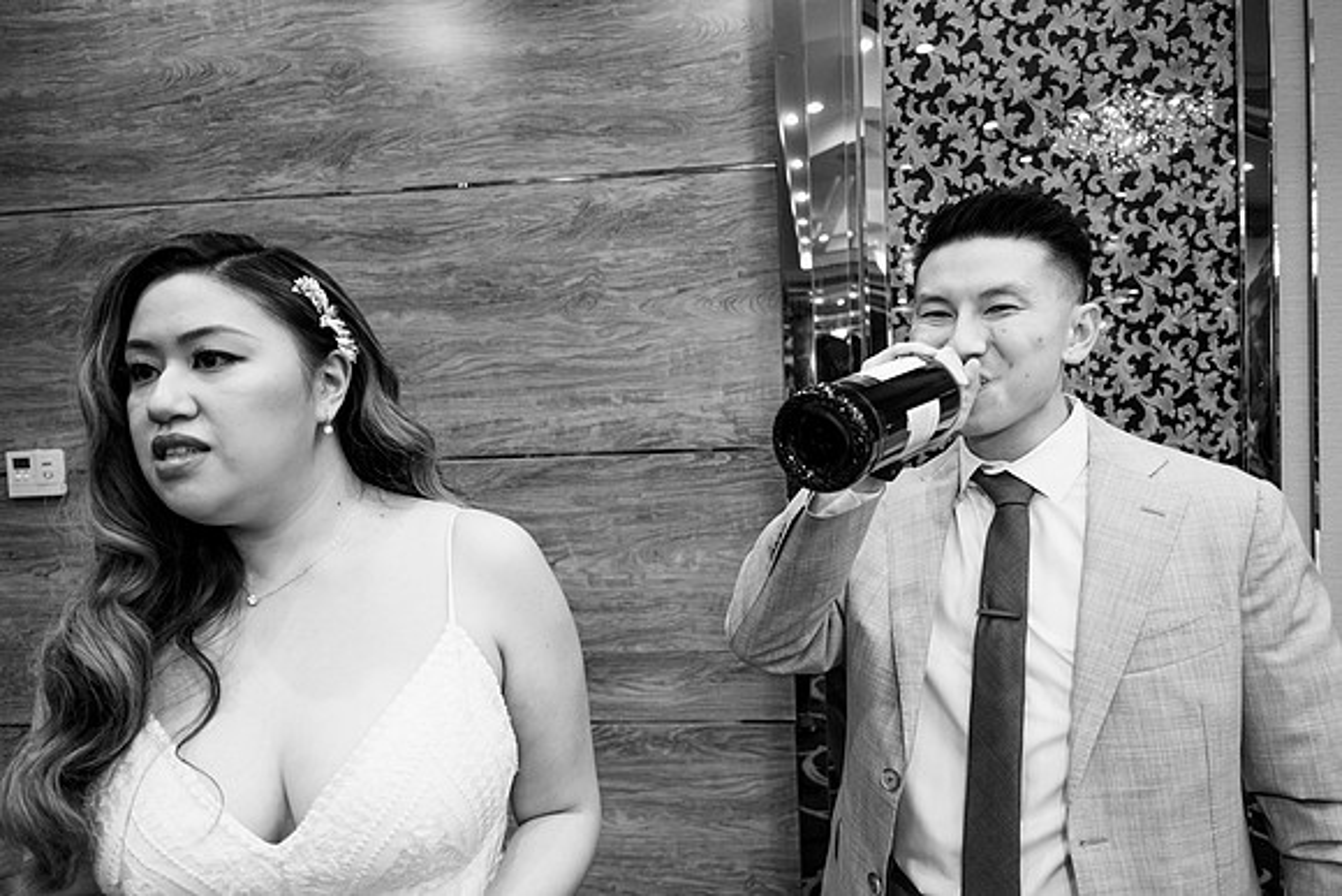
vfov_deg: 53.2
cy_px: 448
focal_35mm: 24
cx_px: 671
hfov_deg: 73.7
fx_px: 895
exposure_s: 1/125
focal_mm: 16
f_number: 2.8
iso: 800
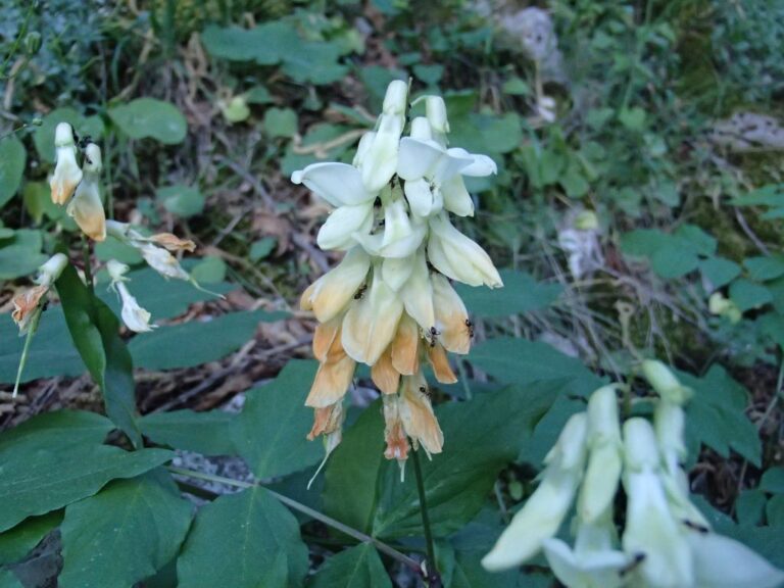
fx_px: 838
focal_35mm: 37
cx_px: 392
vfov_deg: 38.7
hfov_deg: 50.1
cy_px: 294
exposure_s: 1/125
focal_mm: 6.64
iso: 800
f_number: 4.7
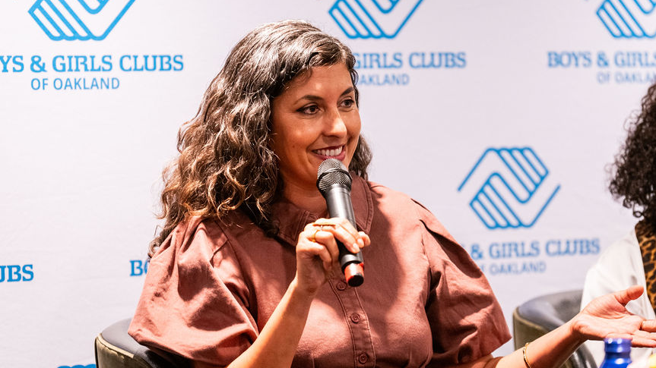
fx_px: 4000
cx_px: 334
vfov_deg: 5.3
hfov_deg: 9.4
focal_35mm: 230
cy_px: 214
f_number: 3.2
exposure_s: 1/125
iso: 2500
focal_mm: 185
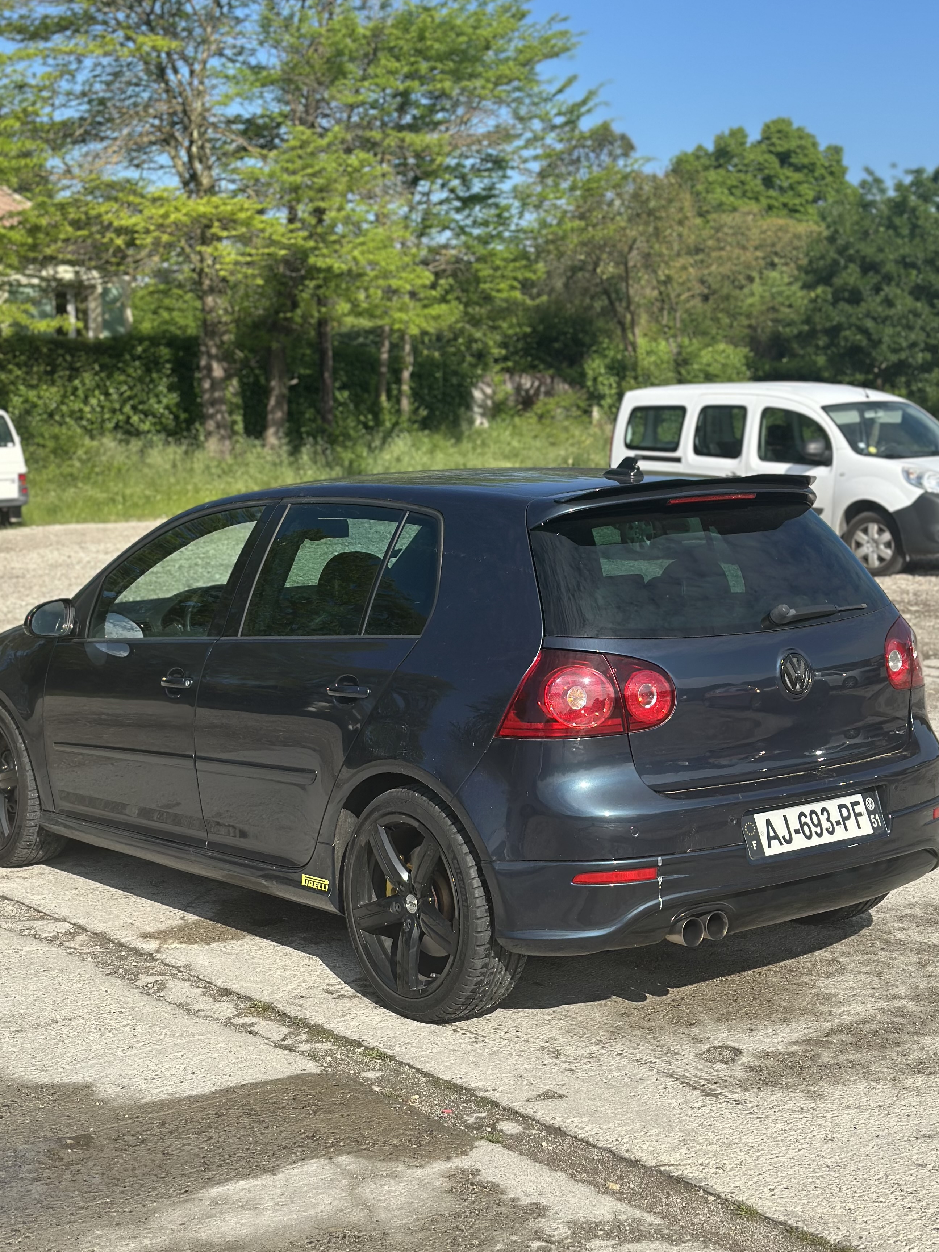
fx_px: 2025
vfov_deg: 34.3
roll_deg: +0.4
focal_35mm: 56
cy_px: 531
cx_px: 438
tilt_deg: -3.6
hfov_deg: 26.1
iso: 80
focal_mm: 6.86
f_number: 1.78
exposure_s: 1/4184
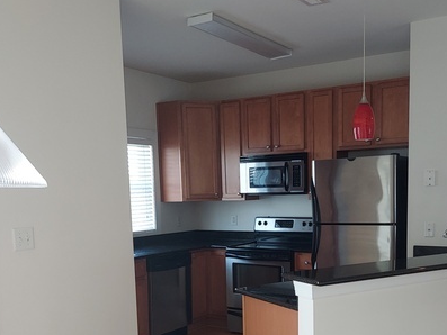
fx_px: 543
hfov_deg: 44.7
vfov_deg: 33.7
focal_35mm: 42
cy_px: 251
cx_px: 253
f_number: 2
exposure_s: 1/60
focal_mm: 4.6
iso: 100
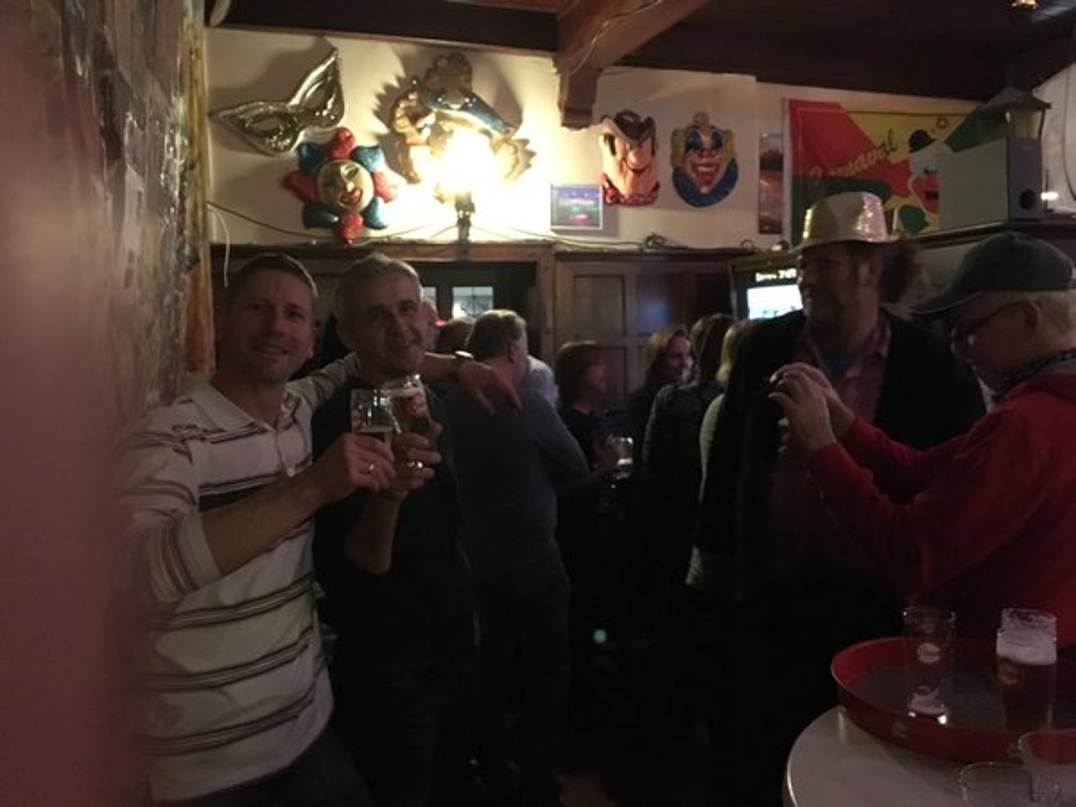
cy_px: 404
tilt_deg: -4.4
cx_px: 538
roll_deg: +1.8
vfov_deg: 48.2
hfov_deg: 61.7
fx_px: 901
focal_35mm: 29
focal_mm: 4.15
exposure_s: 1/17
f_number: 2.2
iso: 1000
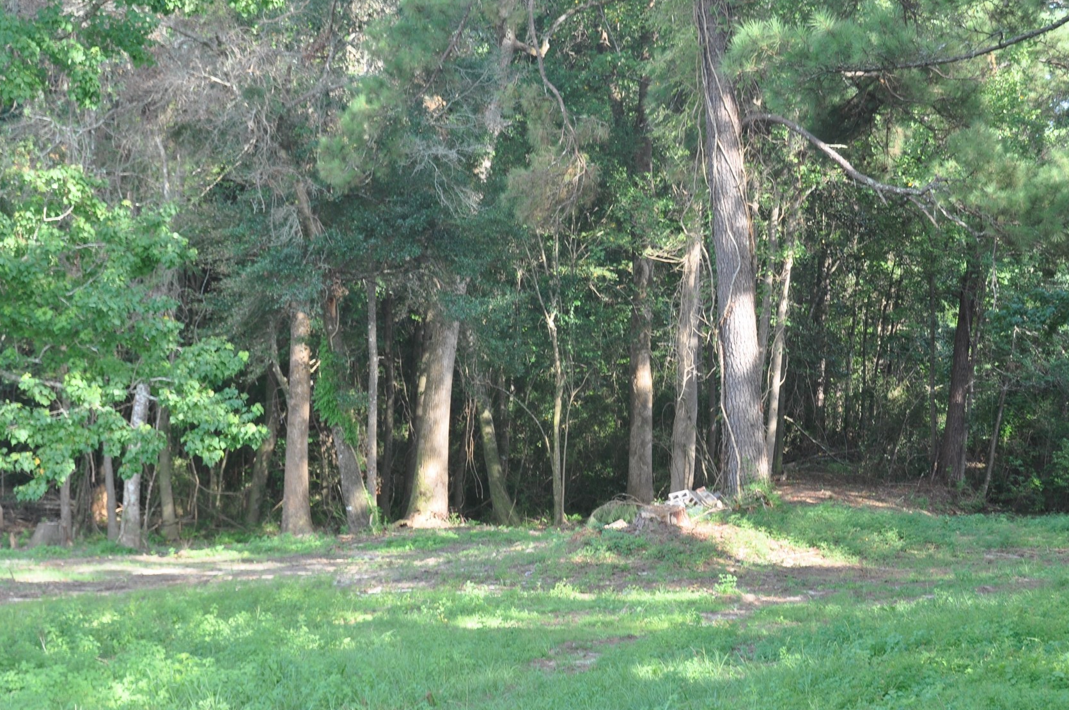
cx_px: 650
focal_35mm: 82
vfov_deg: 16.6
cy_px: 435
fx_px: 2432
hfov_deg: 24.7
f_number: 7.1
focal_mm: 42
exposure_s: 1/50
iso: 200
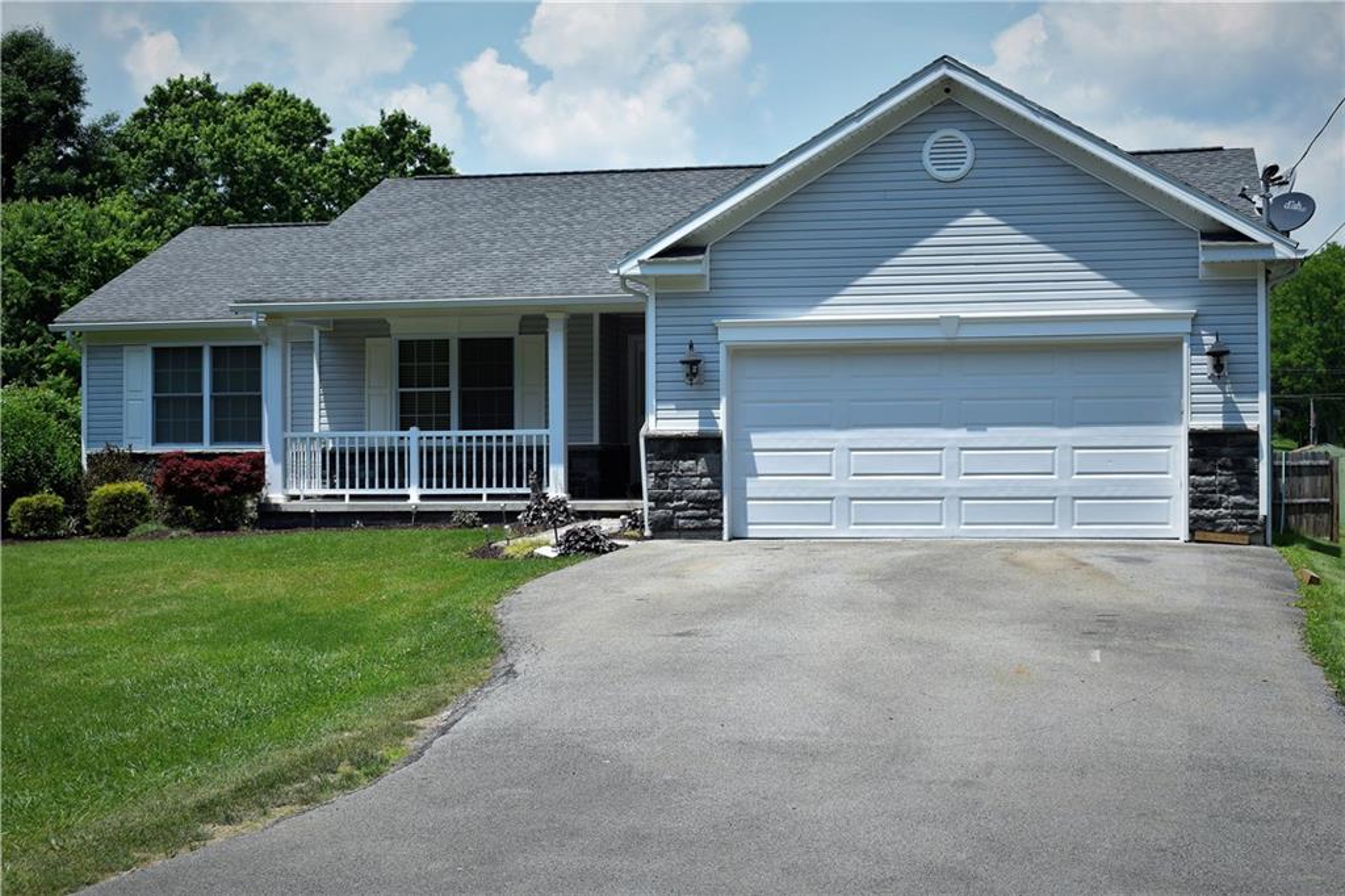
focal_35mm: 57
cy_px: 448
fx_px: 2129
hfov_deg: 35.1
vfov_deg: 23.8
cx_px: 672
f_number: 10
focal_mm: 38
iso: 200
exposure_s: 1/400
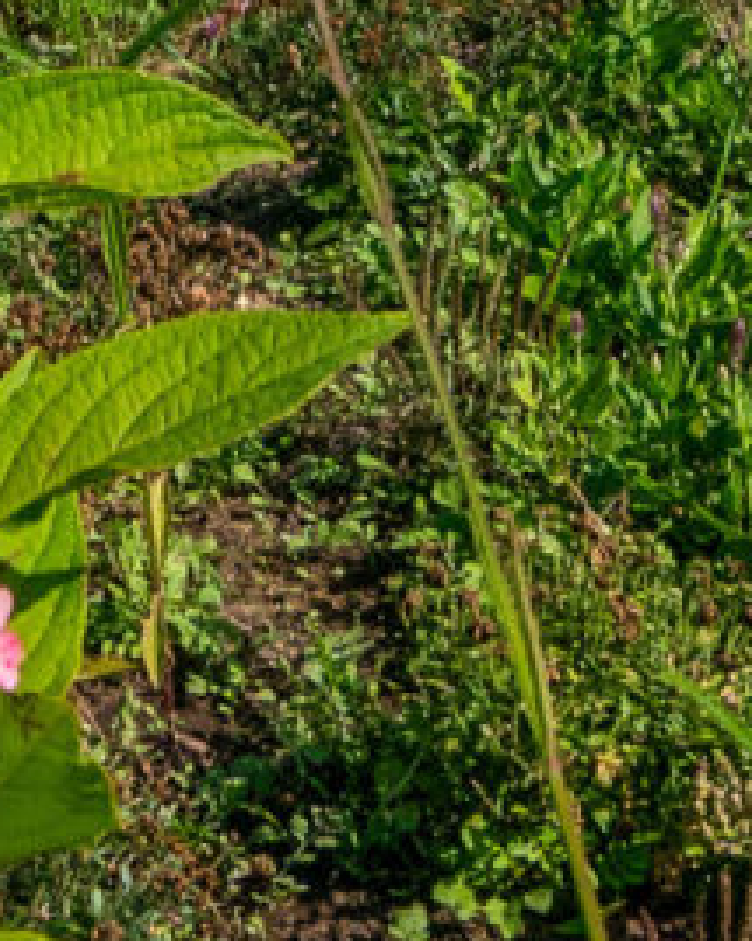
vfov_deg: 12.0
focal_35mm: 143
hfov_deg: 10.8
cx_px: 374
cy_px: -964
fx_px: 3981
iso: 640
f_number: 8
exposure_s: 1/2000
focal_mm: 16
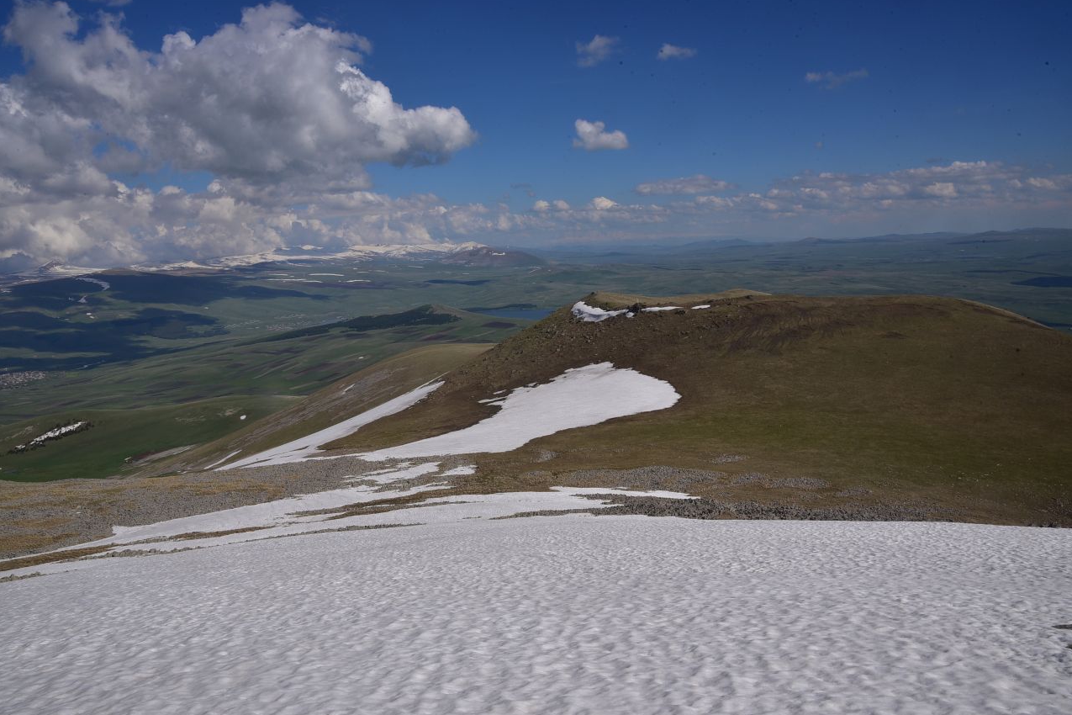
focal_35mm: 51
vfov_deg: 26.5
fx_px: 1519
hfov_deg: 38.9
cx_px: 531
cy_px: 359
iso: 160
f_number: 25
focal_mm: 50
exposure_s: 1/125
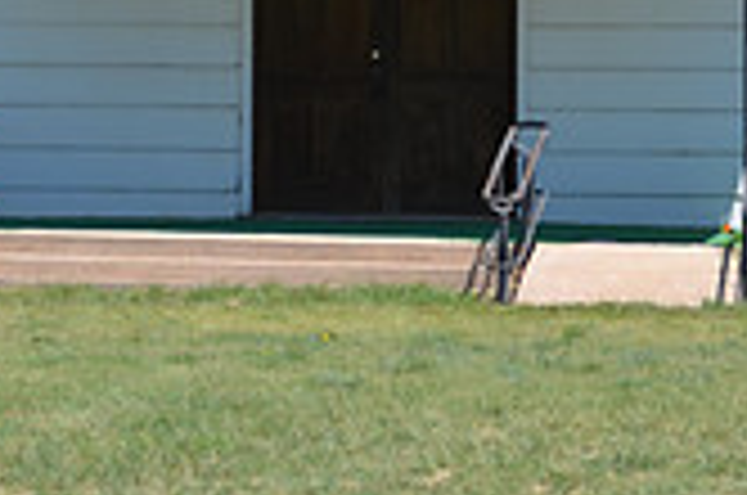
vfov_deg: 4.7
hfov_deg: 7.1
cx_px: 302
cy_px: -148
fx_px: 5980
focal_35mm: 289
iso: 100
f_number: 8
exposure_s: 1/250
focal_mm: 55
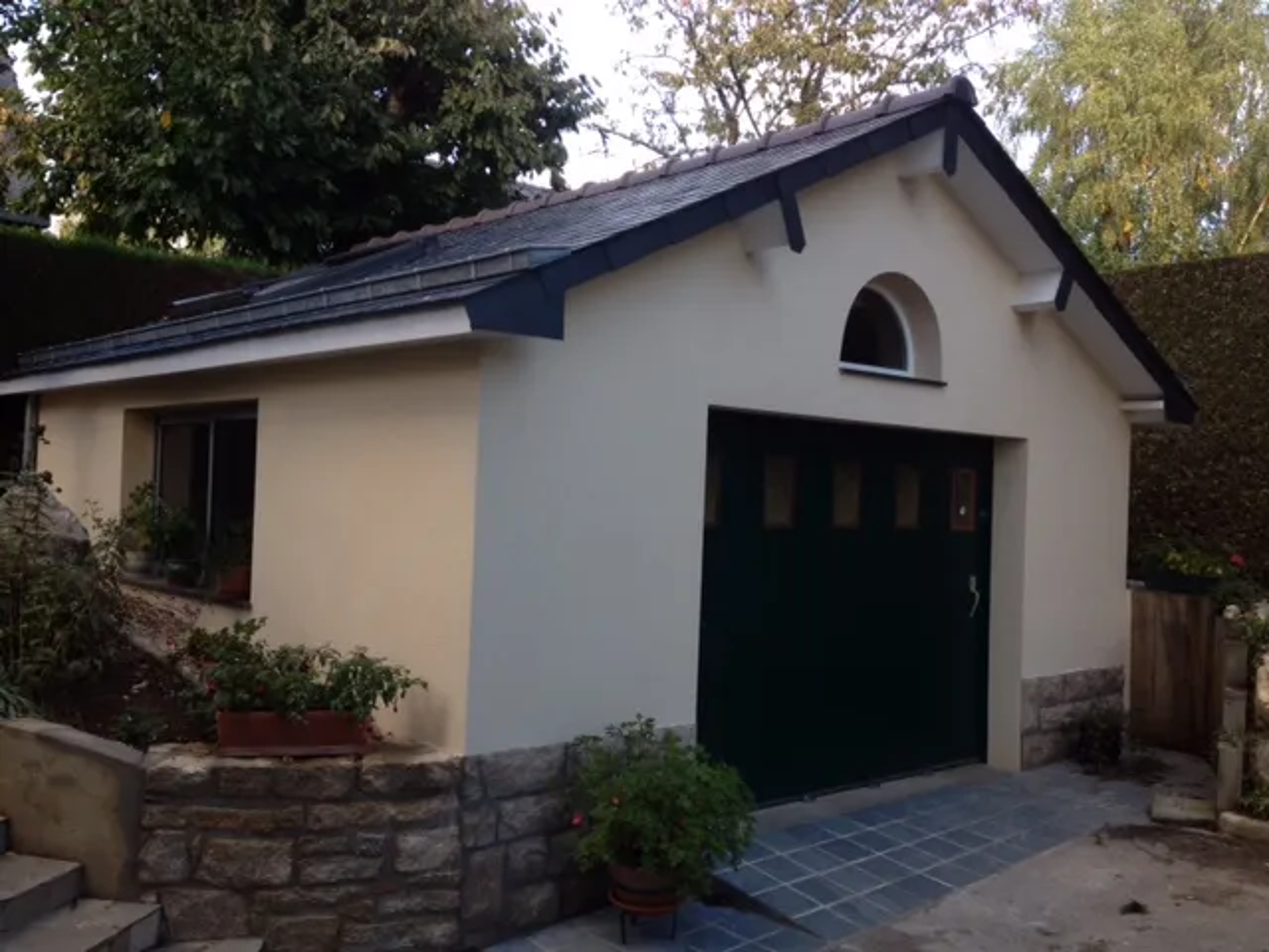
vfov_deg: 40.7
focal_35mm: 35
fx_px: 1283
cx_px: 634
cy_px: 476
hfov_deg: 52.6
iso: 50
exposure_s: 1/131
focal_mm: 4.28
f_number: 2.4
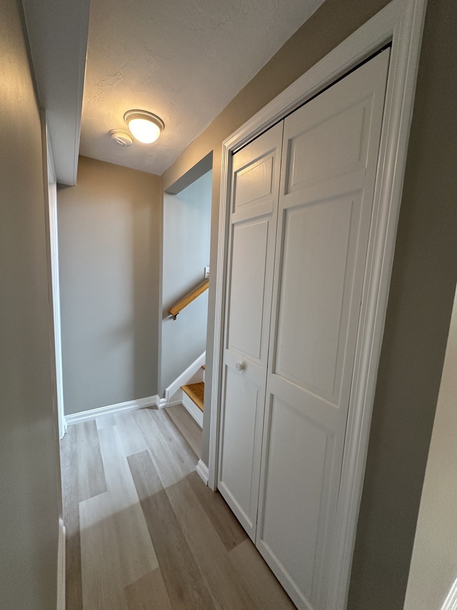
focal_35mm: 14
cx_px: 228
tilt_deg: -5.7
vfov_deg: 102.1
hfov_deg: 85.7
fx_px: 246
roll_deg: -3.9
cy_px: 305
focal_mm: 2.22
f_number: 2.2
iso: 320
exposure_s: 1/120
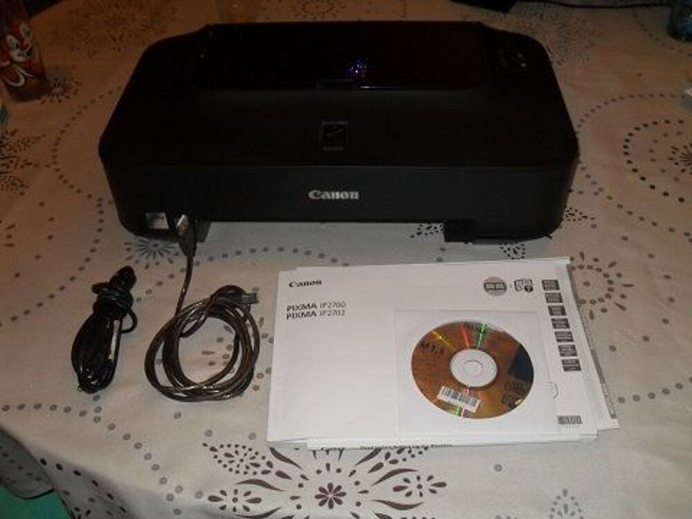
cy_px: 260
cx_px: 346
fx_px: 700
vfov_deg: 40.7
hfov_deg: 52.6
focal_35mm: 35
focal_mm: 6.2
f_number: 2.8
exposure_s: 1/45
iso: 200
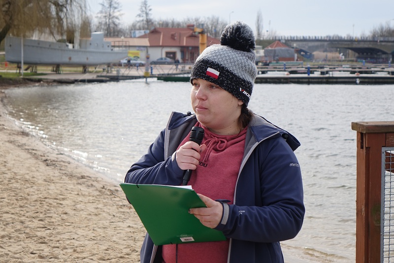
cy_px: 132
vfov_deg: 17.5
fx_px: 853
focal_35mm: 78
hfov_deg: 26.0
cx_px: 197
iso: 125
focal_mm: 28.47
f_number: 4
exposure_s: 1/500
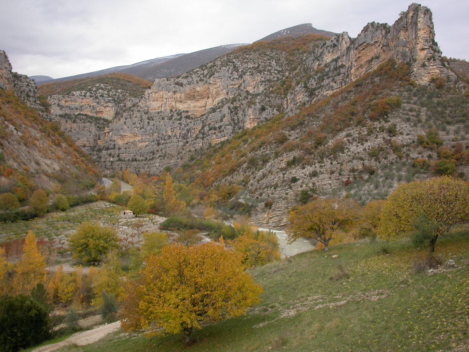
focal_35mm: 38
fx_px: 515
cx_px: 234
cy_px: 176
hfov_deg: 49.0
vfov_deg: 37.7
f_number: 7.5
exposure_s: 1/165
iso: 100
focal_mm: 7.85
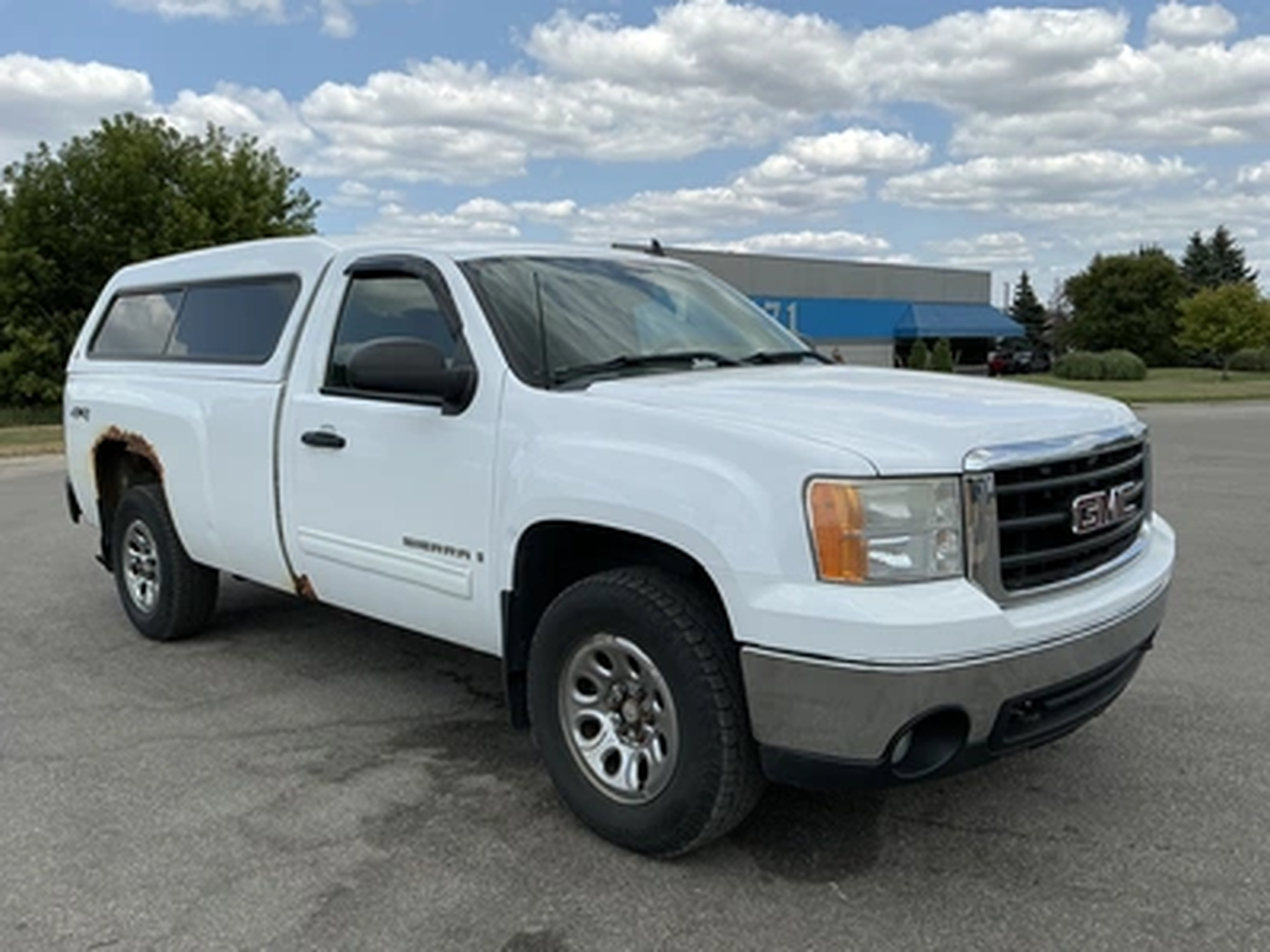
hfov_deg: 63.4
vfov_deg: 49.7
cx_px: 635
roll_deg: +0.9
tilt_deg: -4.0
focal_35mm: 28
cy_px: 476
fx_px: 1027
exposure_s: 1/2058
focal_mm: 3
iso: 25
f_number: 1.8
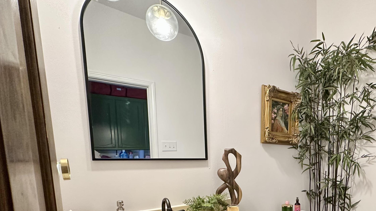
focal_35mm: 21
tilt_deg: -5.7
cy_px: 182
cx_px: 258
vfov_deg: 49.0
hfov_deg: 80.4
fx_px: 209
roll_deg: +1.4
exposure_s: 1/60
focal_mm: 2.22
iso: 320
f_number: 2.2
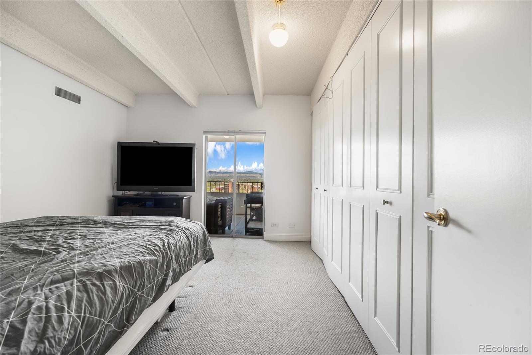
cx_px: 266
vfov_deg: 73.8
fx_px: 237
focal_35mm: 16
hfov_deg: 96.7
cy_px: 178
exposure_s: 1/1.67
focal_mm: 16
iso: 200
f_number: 8
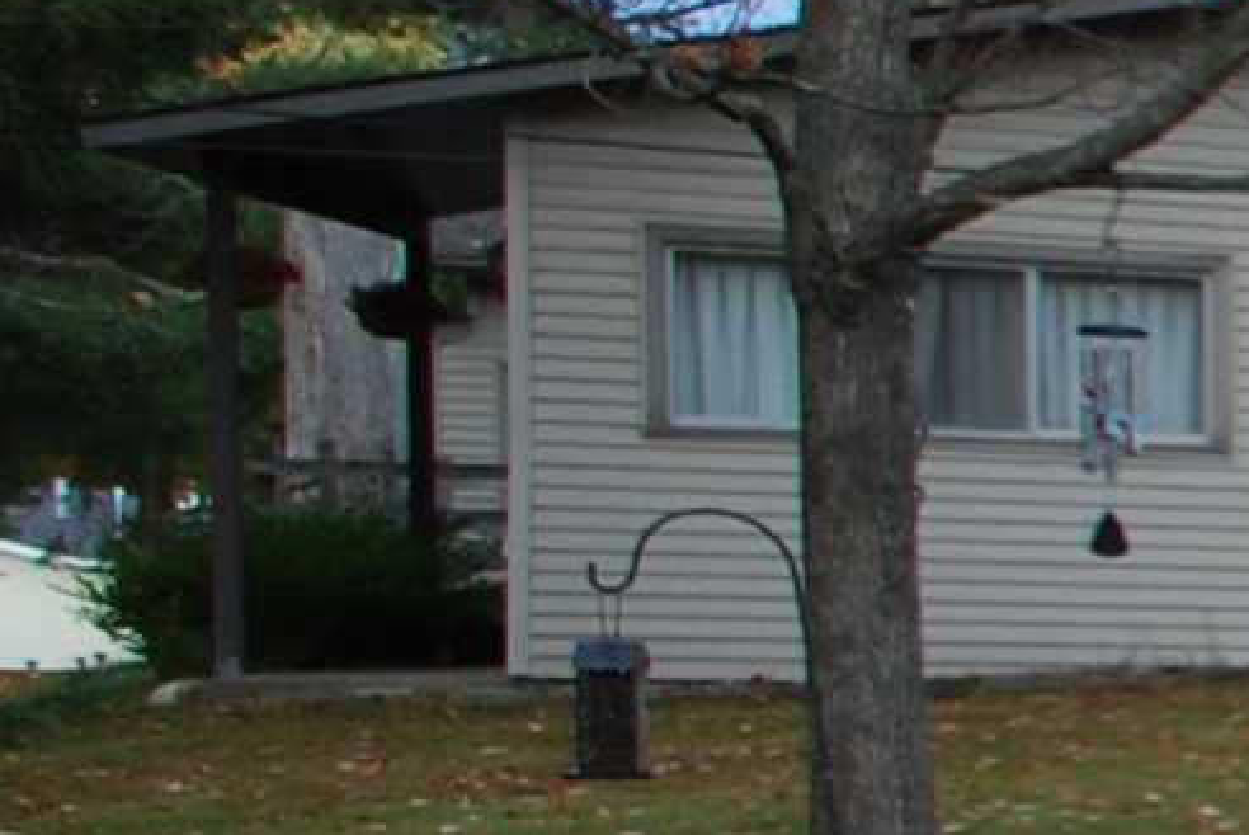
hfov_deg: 11.2
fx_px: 3581
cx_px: 3798
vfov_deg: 13.1
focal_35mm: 103
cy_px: 871
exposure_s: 1/125
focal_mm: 11
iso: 125
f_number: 5.6
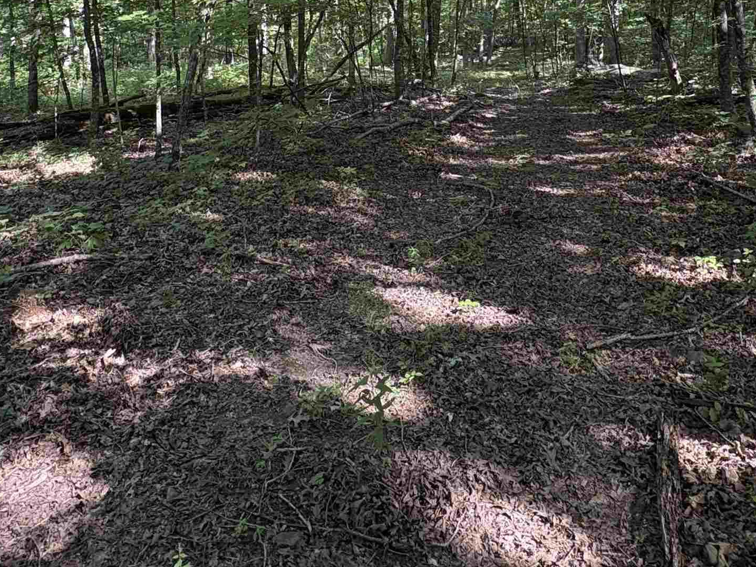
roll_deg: +0.7
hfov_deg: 60.0
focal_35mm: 30
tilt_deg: -4.2
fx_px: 655
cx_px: 383
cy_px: 28
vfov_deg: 41.9
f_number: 2.2
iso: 160
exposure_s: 1/99
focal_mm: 2.22
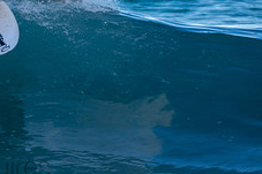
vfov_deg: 0.7
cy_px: -25
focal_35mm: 1920
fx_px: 13963
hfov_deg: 1.1
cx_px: -39
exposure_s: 1/1000
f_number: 5.6
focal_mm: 500
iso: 320
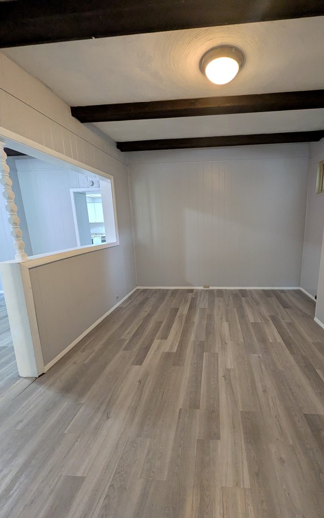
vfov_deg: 101.5
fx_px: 212
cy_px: 260
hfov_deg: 73.9
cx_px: 196
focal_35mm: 15
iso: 386
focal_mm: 1.83
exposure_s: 1/40
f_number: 2.2
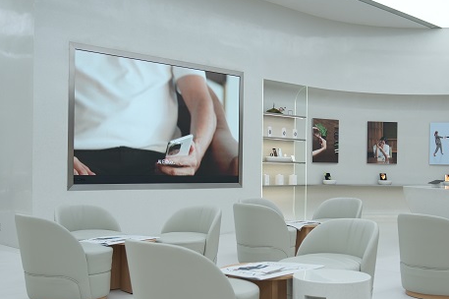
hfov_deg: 42.5
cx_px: 280
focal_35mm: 46
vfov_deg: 29.1
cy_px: 177
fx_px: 573
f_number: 2.8
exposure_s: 1/100
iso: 200
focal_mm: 30
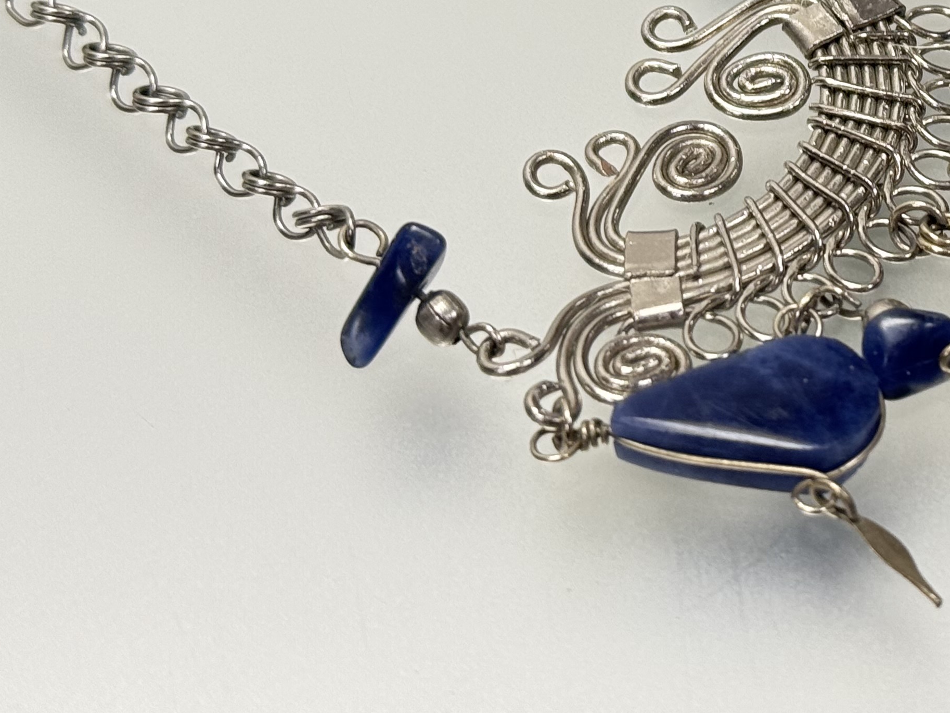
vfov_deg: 13.7
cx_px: 917
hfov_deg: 18.1
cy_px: -47
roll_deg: -0.8
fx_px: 2909
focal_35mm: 106
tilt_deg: -43.3
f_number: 1.78
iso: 100
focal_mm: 6.76
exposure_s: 1/100
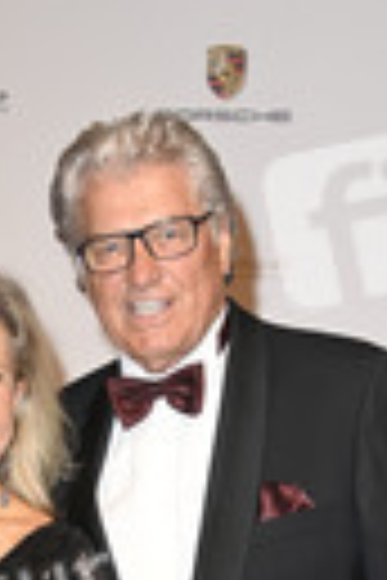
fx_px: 2789
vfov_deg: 11.4
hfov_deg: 7.9
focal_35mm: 173
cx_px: 86
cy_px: 877
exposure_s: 1/200
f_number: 5.6
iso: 400
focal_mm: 56
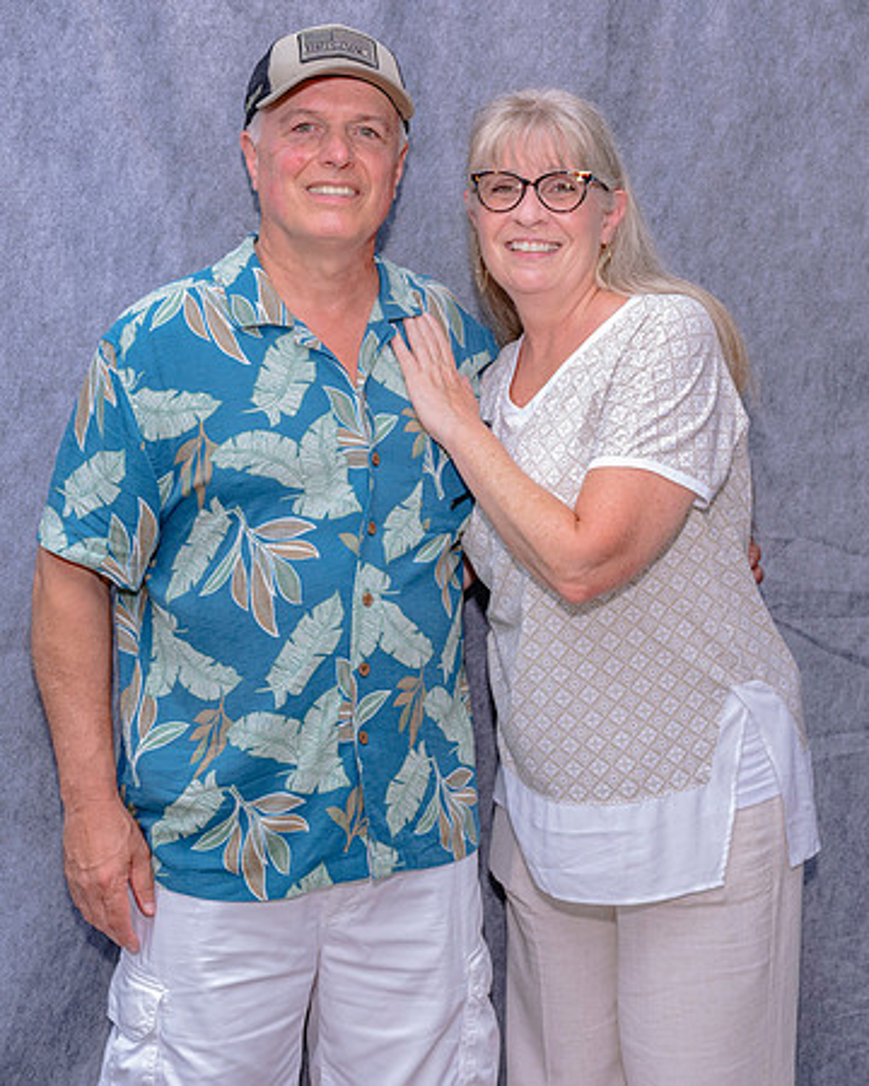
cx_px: 520
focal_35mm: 59
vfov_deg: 31.8
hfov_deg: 25.7
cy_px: 502
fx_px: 1905
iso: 800
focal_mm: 39
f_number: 3.5
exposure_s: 1/400
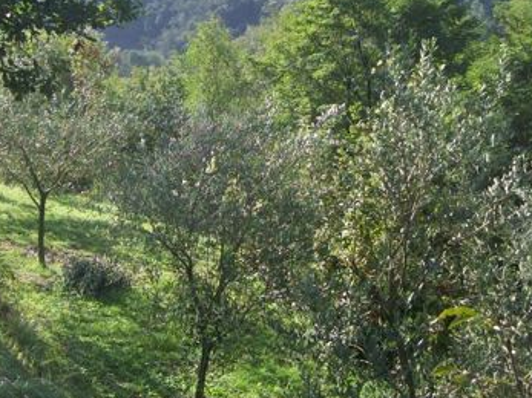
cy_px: 103
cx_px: 241
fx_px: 1060
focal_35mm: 69
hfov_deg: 28.2
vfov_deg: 21.1
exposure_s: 1/400
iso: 64
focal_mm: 6.1
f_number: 2.7
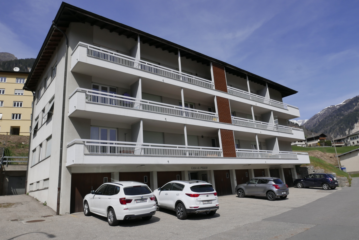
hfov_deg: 73.7
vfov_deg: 53.2
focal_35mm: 24
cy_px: 120
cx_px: 180
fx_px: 240
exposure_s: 1/1000
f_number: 8
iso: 200
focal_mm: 10.9
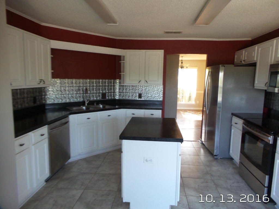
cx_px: 140
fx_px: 185
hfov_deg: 73.9
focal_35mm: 23
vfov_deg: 58.9
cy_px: 104
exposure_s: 1/30
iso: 160
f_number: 2.8
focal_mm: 4.1
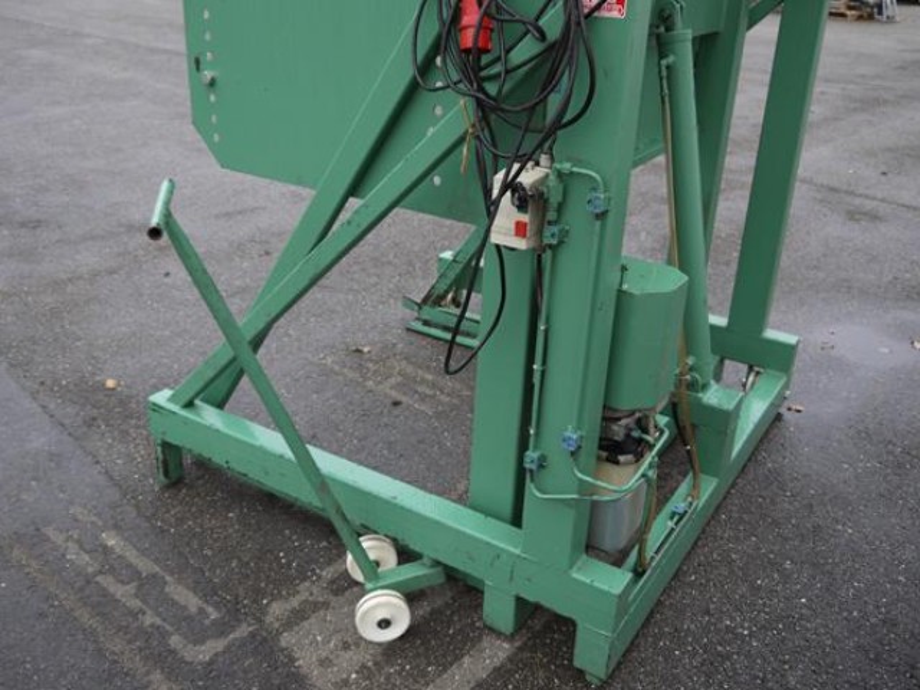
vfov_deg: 44.2
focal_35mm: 32
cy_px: 345
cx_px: 460
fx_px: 850
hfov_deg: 56.8
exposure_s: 1/60
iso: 125
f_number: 3.8
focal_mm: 16
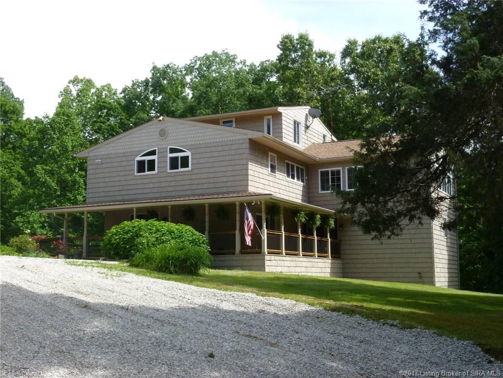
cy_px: 189
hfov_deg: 44.8
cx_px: 252
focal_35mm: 42
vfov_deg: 34.3
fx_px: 610
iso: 250
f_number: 4.1
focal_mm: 7.6
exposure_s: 1/500
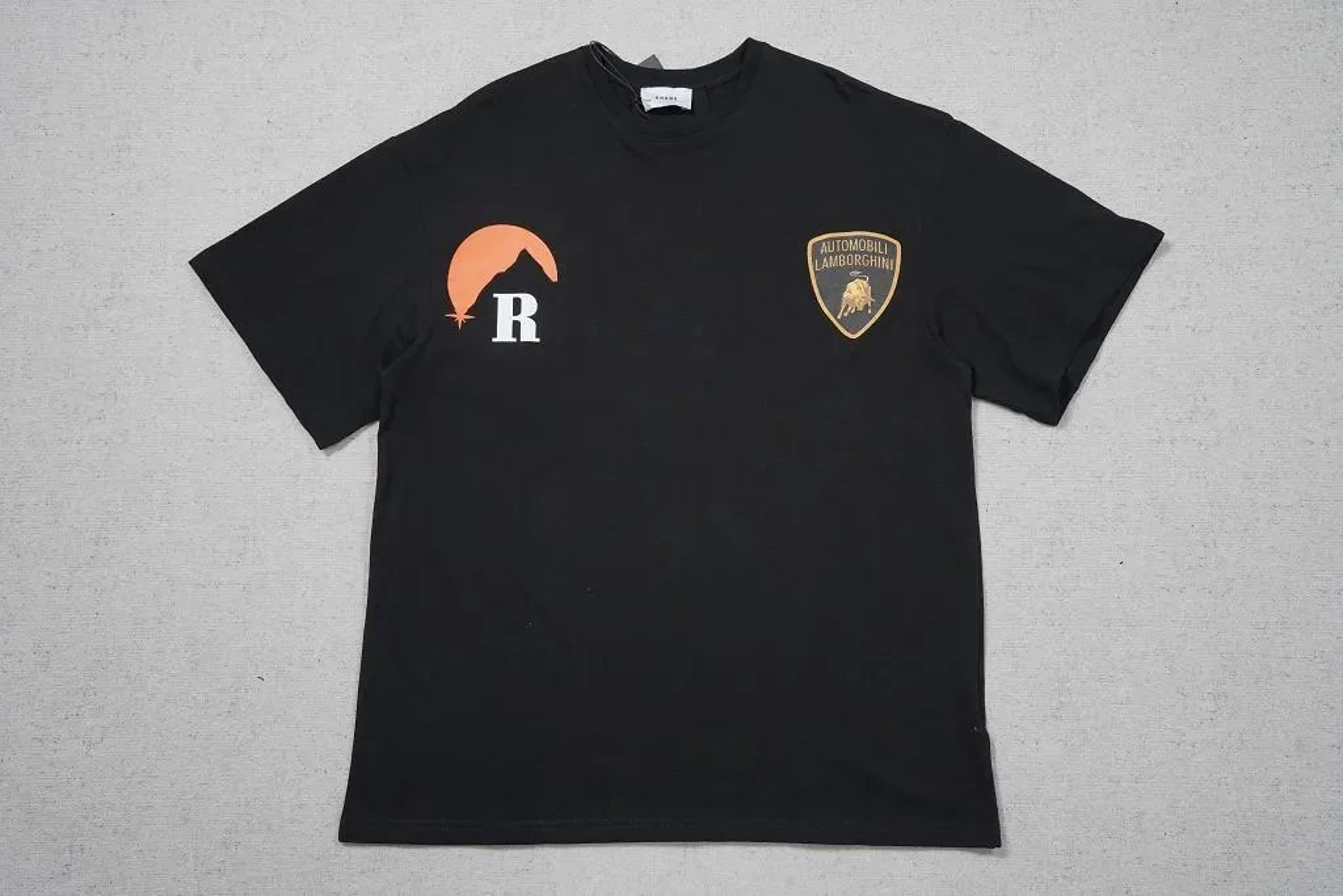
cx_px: 672
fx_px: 1306
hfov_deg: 54.4
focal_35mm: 35
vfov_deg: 37.9
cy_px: 448
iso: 1600
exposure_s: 1/100
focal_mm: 35
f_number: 10
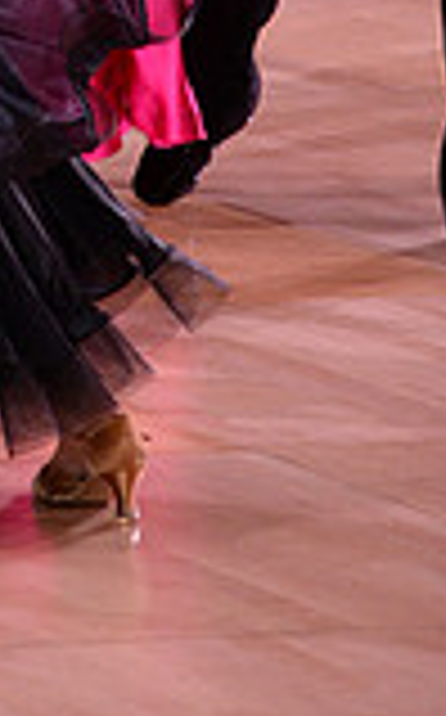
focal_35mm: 364
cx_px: -403
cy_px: -338
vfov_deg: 5.7
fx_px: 7098
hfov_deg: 3.6
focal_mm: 98
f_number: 4.5
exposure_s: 1/250
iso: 2000
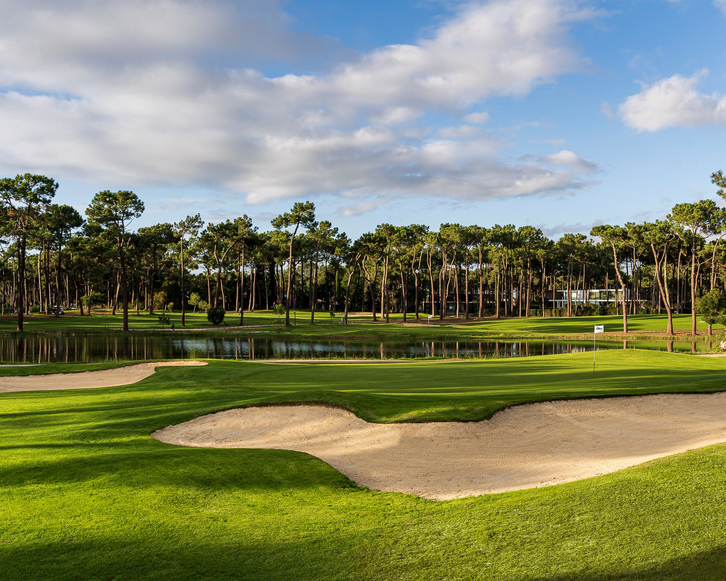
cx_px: 424
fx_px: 795
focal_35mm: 37
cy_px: 298
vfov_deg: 40.1
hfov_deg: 48.9
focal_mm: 31.9
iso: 100
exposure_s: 1/125
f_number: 8
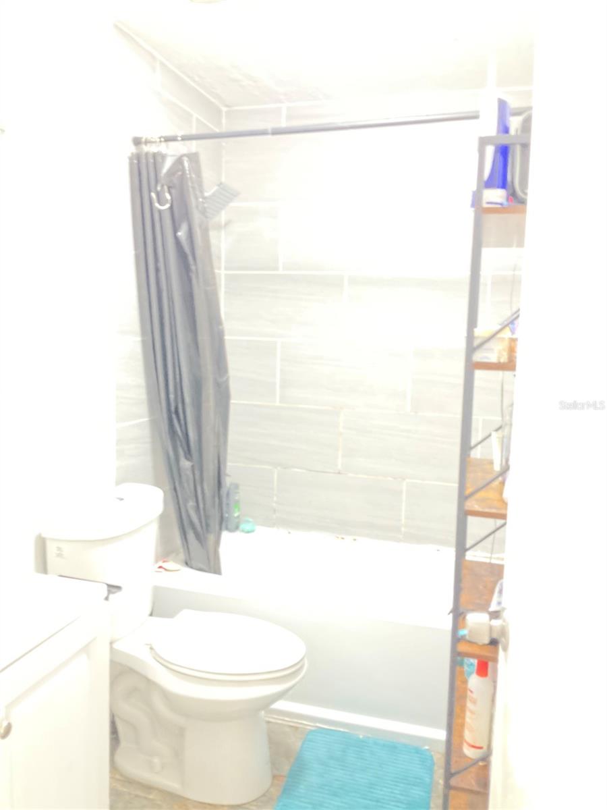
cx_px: 304
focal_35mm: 29
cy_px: 405
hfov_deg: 48.2
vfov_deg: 61.7
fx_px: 678
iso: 1000
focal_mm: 3
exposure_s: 1/15
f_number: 1.8
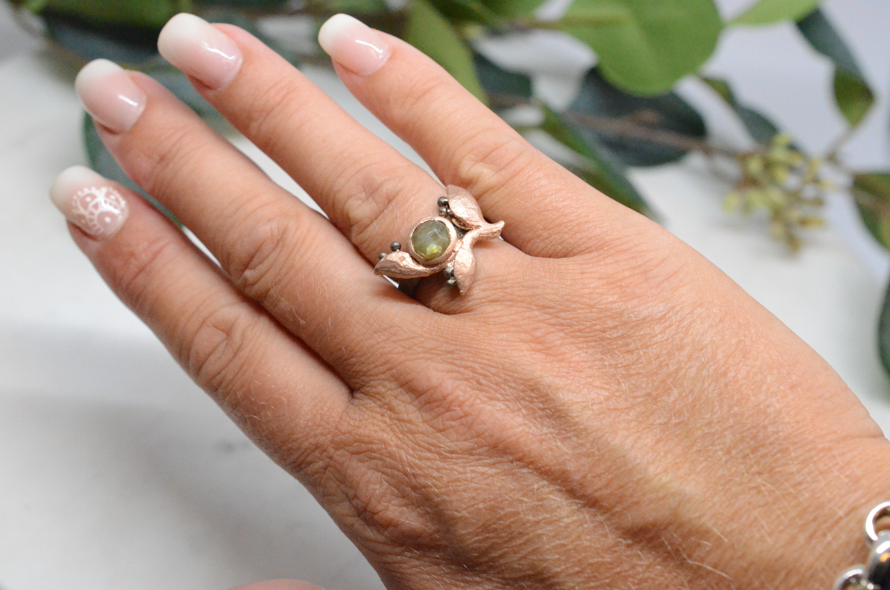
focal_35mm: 60
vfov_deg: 22.5
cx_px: 445
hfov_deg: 33.5
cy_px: 295
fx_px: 1480
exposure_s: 1/800
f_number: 8
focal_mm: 40
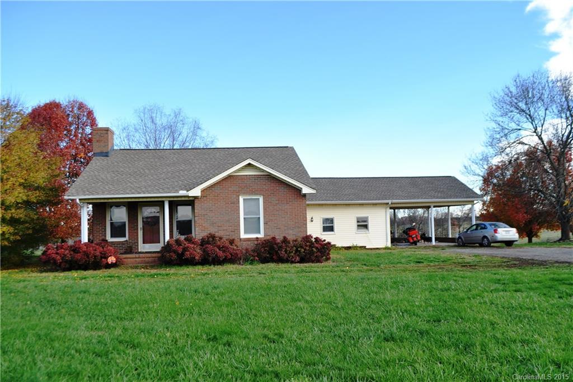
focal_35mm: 27
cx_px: 286
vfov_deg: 47.9
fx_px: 430
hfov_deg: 67.4
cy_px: 191
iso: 200
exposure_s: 1/160
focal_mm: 18
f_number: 6.3
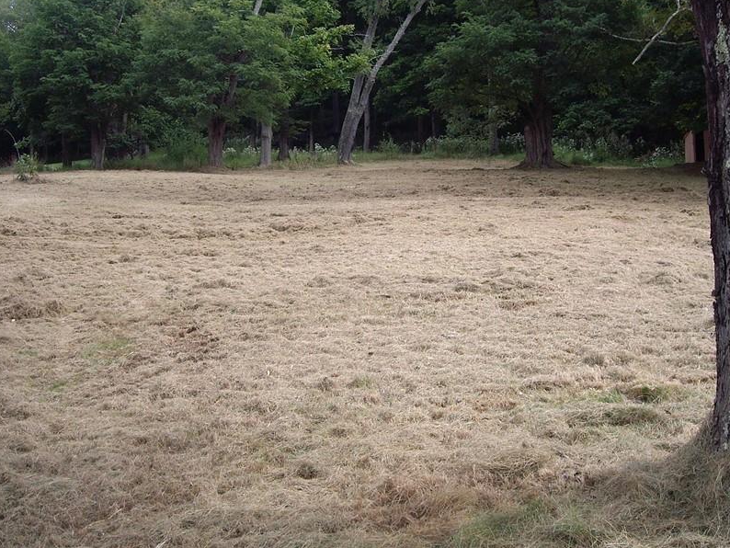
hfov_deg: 38.9
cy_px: 211
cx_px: 392
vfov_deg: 29.6
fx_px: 1034
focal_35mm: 49
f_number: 4.3
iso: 100
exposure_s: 1/200
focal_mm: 6.2
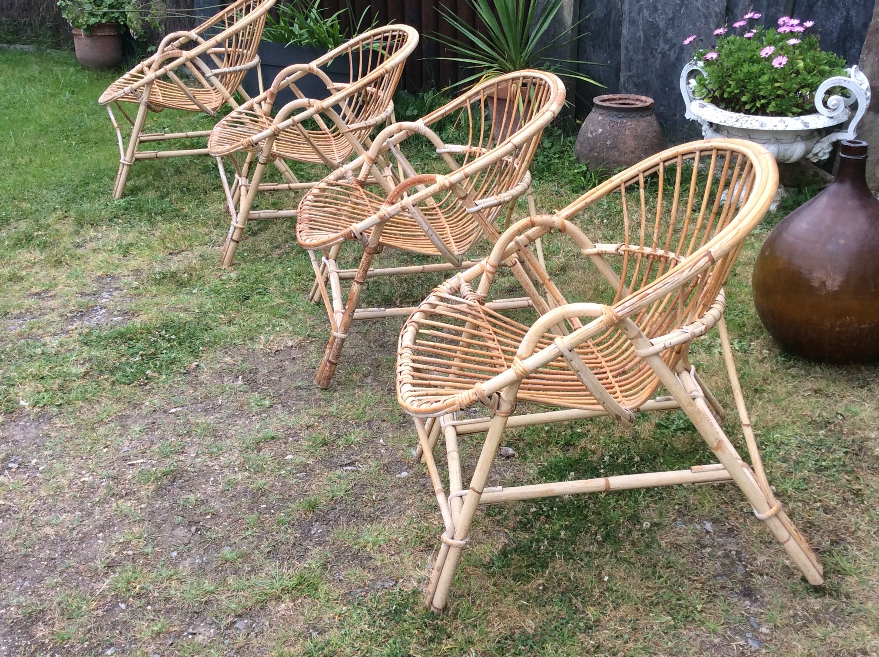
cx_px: 474
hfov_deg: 45.8
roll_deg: +2.6
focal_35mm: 41
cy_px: 306
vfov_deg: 35.0
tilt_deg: -26.5
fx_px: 1040
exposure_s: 1/223
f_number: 2.4
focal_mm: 3.3
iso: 32
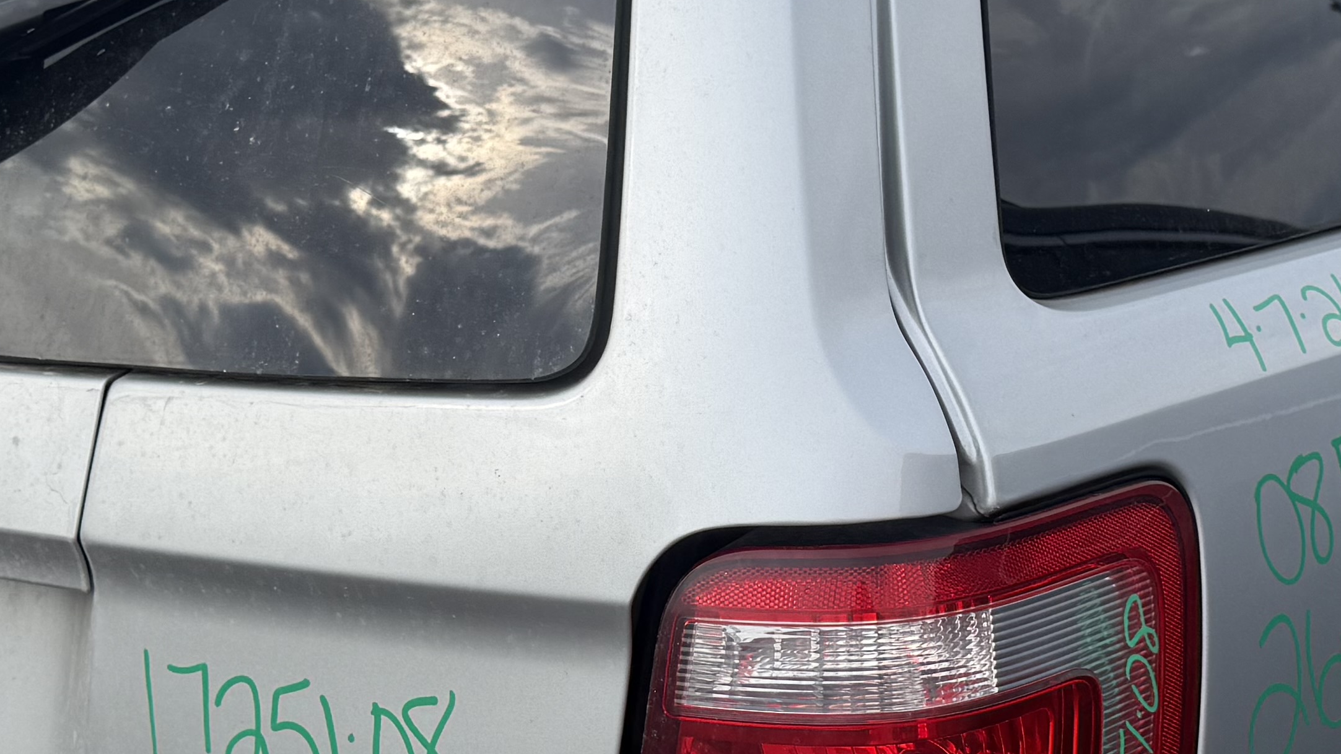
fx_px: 2454
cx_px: 828
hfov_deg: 30.5
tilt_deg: -10.5
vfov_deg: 17.5
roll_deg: +1.7
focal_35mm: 69
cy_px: 397
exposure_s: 1/3584
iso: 80
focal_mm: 6.76
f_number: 1.78
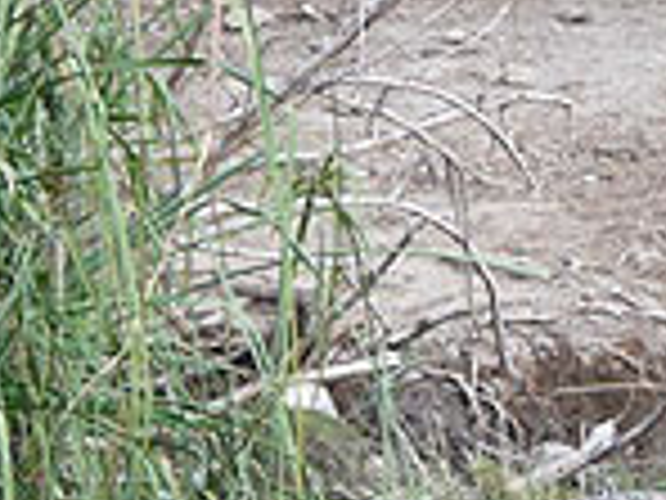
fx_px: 16354
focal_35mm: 850
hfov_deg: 2.3
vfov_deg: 1.7
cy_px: 108
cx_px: 878
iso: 200
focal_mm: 45.9
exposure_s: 1/80
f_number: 3.6
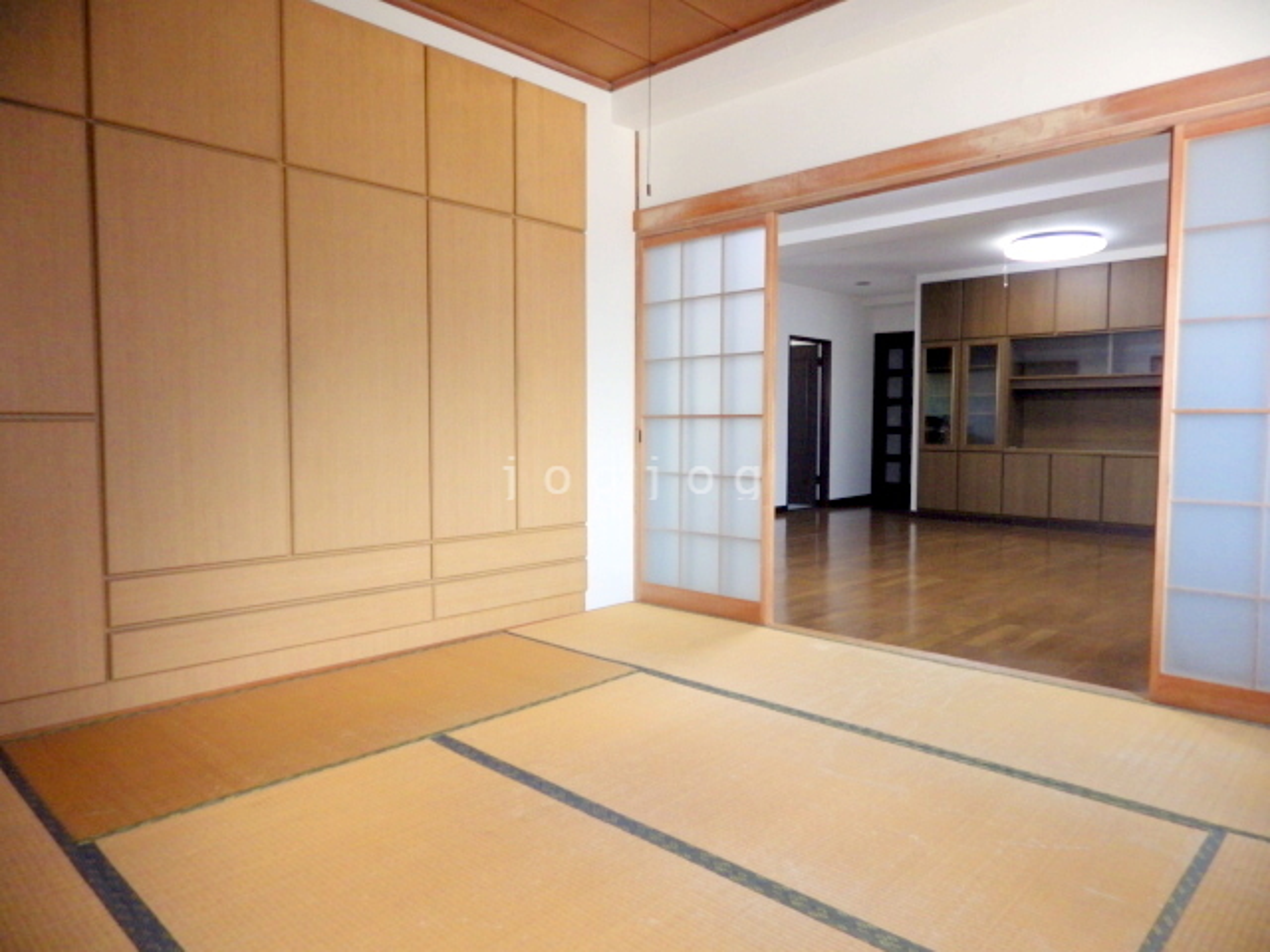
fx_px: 807
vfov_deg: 61.1
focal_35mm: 22
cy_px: 476
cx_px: 635
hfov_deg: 76.4
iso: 320
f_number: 3.1
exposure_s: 1/45
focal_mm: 4
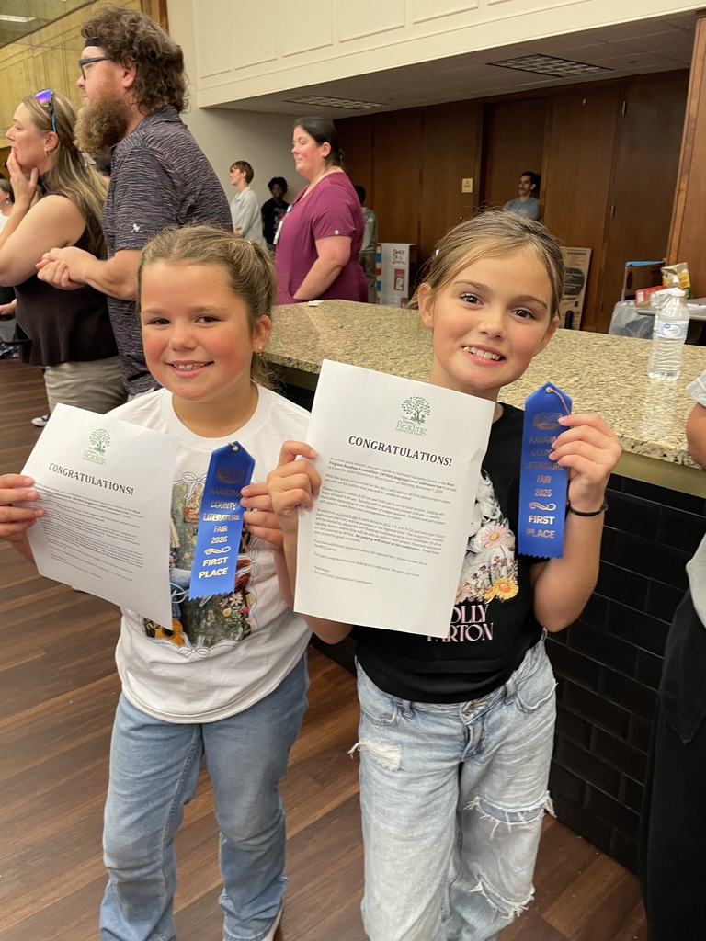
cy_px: 470
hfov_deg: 53.1
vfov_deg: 67.3
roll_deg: +1.2
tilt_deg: -19.6
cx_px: 353
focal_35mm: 26
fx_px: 707
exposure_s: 1/60
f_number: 1.6
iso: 160
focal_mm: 4.2
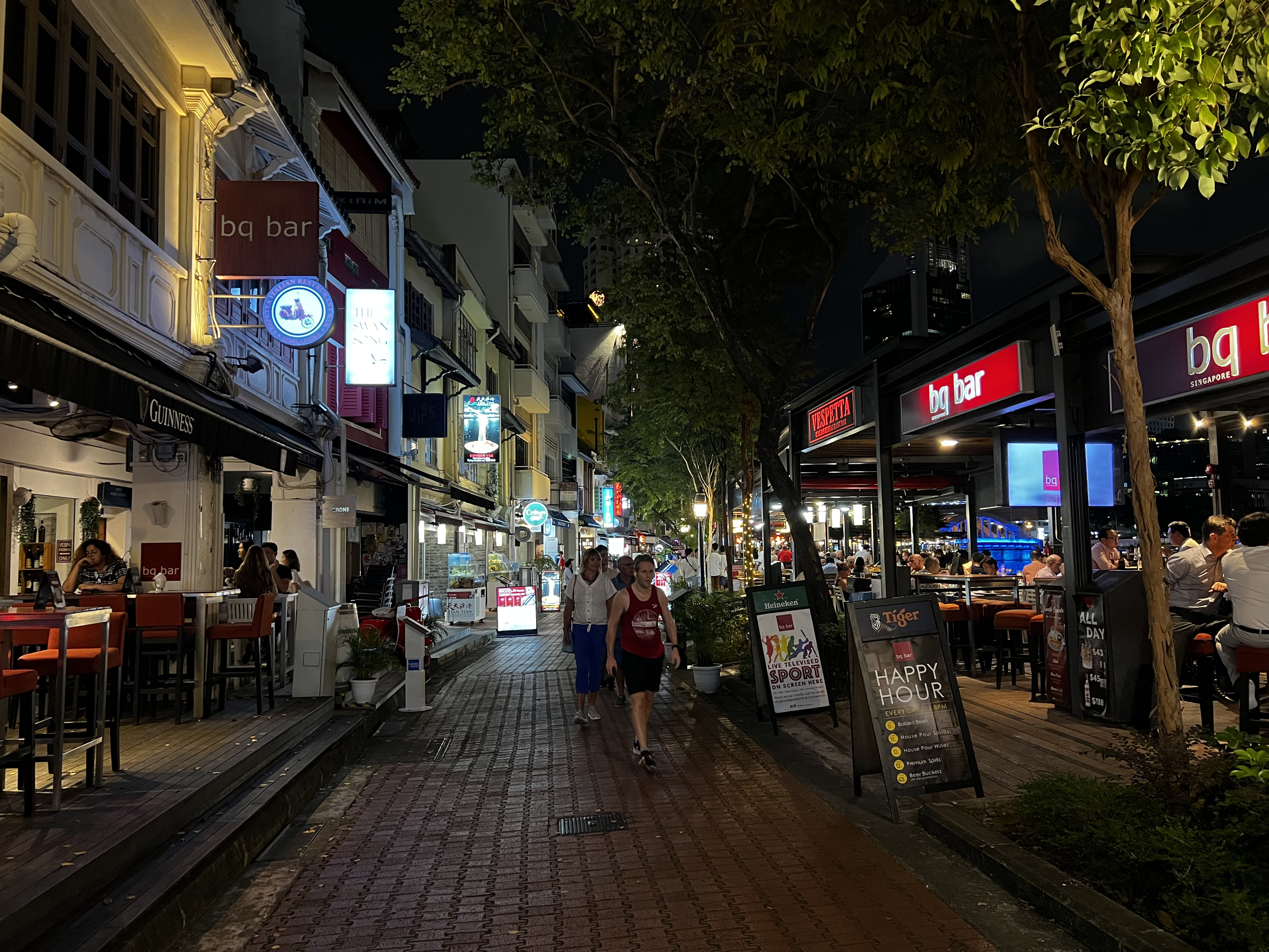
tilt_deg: +3.9
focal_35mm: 26
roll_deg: +1.0
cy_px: 476
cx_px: 634
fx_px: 953
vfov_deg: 53.1
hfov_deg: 67.3
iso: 400
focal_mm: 5.7
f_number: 1.5
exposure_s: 1/33
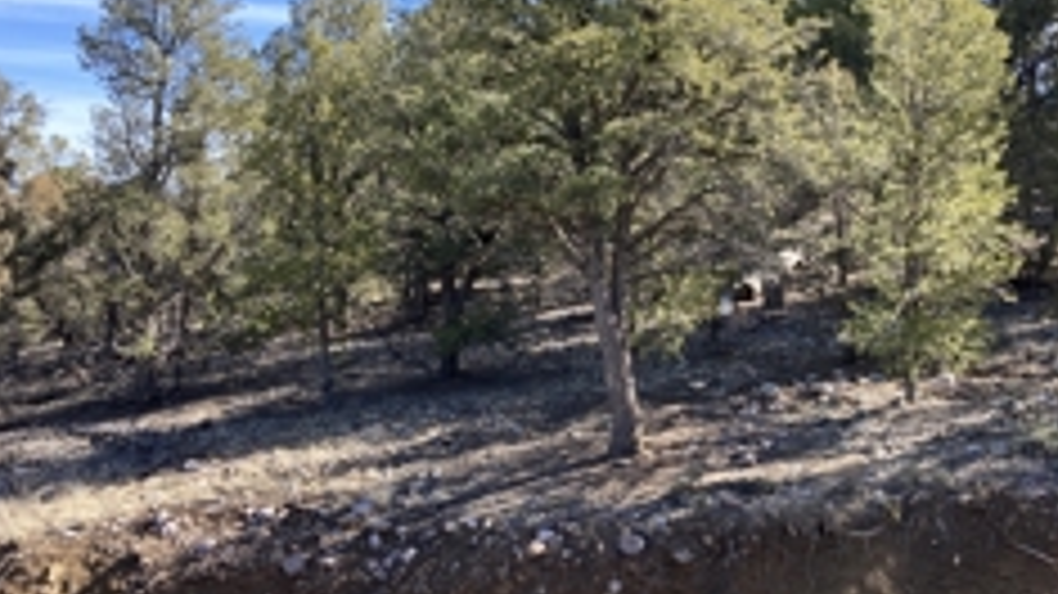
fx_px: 1458
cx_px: 621
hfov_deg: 39.7
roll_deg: -1.0
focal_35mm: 52
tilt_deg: +4.2
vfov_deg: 23.0
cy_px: 256
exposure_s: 1/600
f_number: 1.8
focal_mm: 3.99
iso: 20
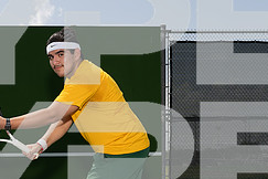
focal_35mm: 74
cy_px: 161
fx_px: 551
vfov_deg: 18.1
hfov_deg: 26.7
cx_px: 46
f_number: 10
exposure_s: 1/250
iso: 100
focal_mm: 31
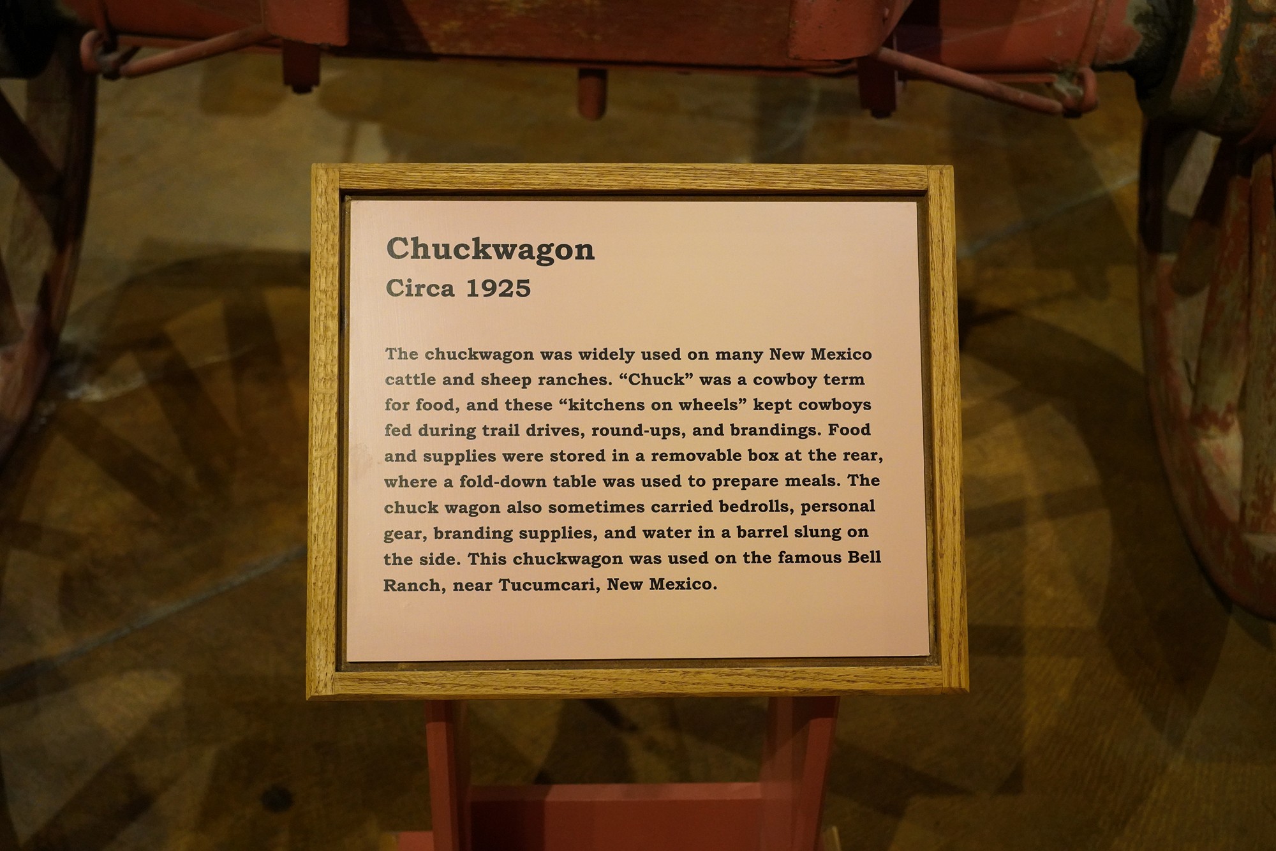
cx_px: 638
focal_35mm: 49
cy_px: 426
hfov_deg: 40.3
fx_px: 1737
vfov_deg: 27.5
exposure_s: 1/100
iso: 8000
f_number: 5.6
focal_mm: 49
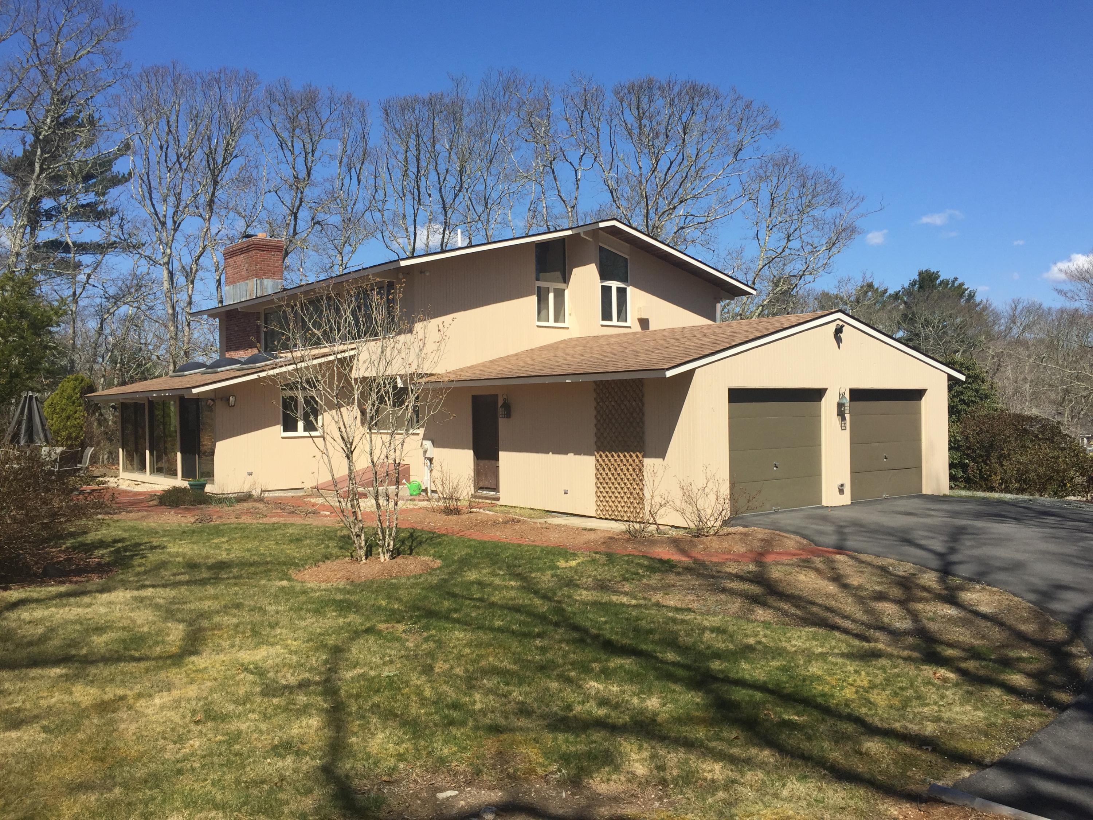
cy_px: 410
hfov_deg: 61.7
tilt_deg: +0.4
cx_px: 546
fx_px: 916
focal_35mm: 29
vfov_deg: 48.2
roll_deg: +0.5
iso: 32
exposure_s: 1/2326
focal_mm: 4.15
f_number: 2.2
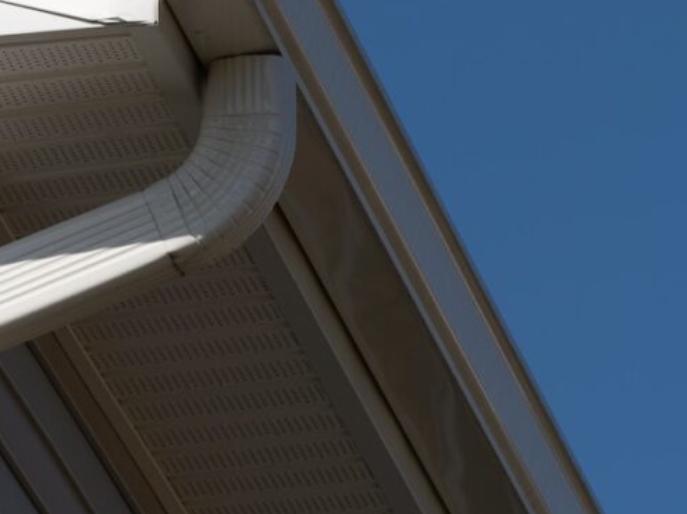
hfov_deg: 3.3
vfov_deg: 2.5
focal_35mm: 598
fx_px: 11862
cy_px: 112
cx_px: 63
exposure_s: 1/500
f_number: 10
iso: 100
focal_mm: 200
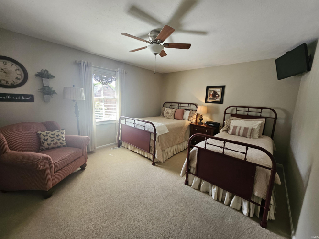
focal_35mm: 13
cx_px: 160
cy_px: 120
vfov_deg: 89.9
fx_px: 120
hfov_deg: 106.2
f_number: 2.2
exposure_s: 1/60
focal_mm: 1.74
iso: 125
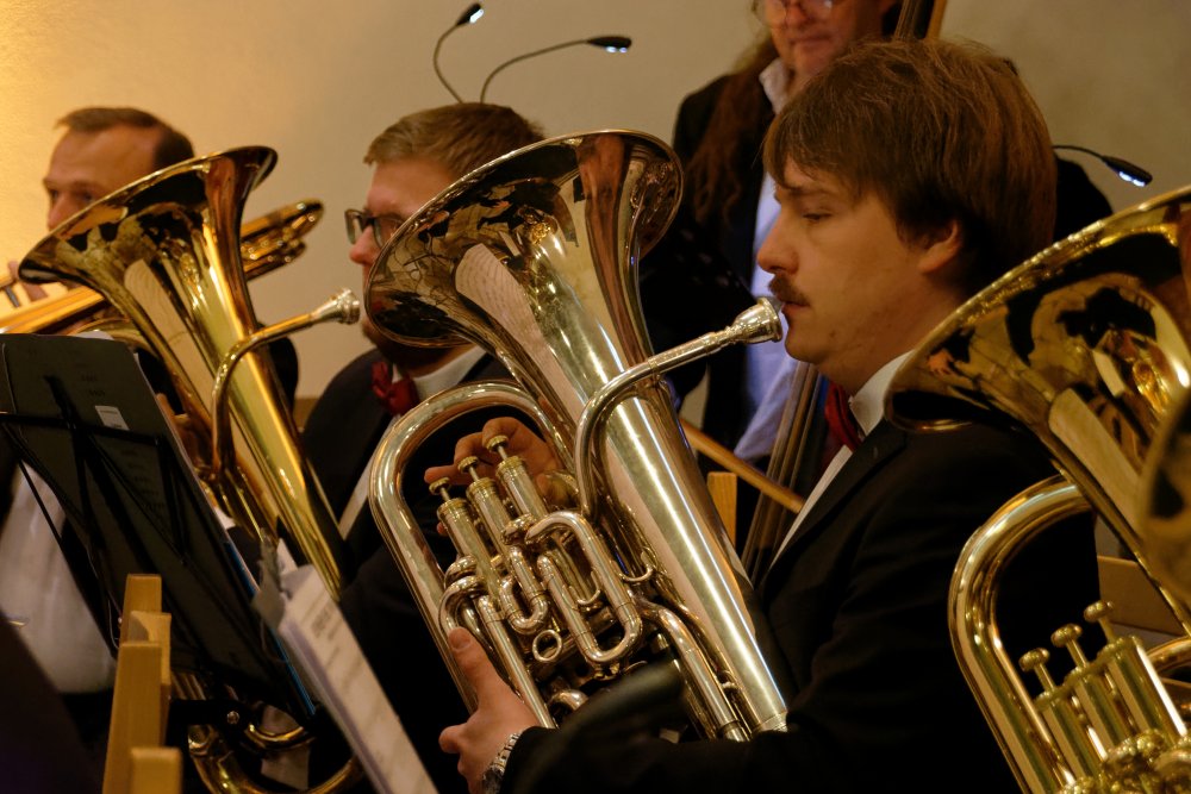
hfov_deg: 18.2
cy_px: 397
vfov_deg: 12.2
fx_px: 3722
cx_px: 596
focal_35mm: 112
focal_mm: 75
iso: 10000
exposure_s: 1/125
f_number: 5
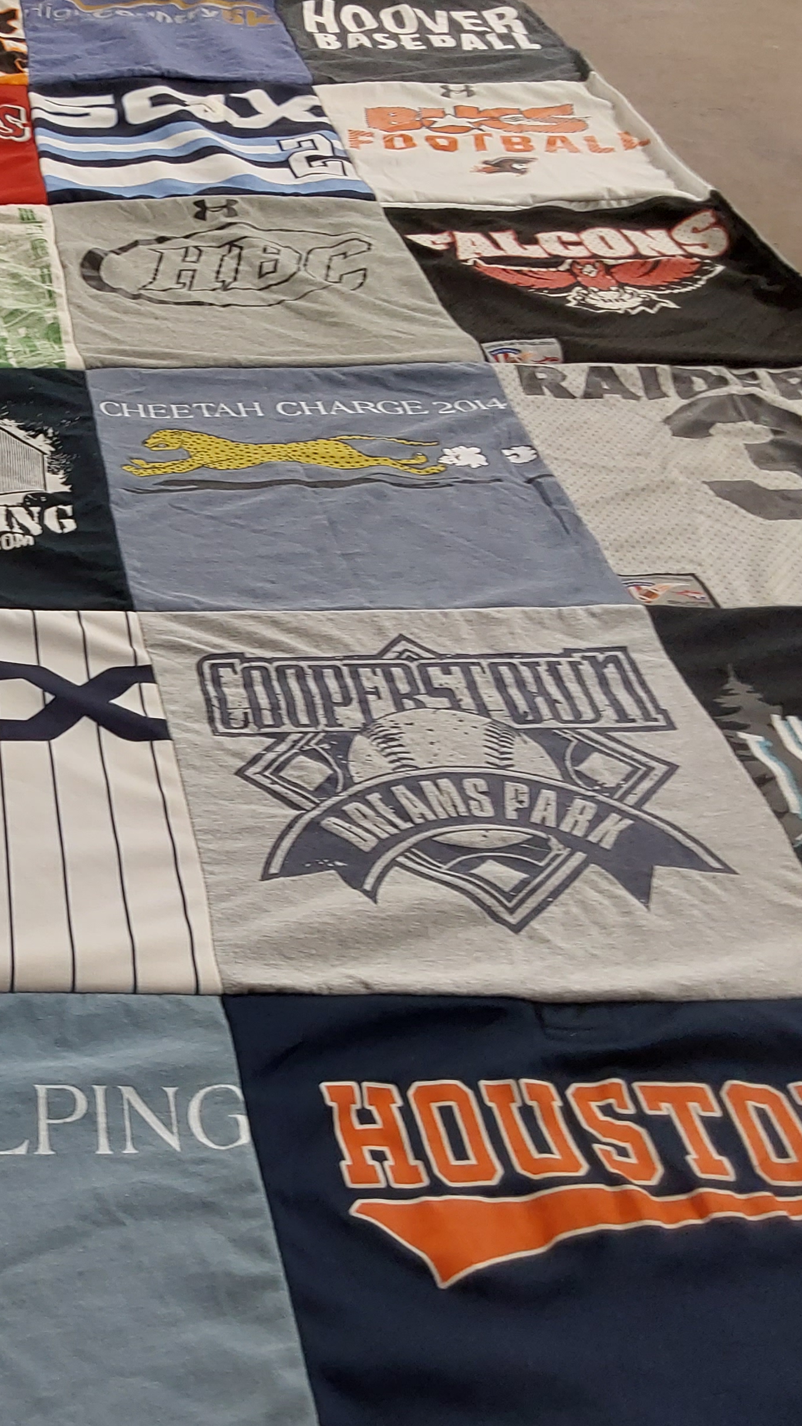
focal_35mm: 41
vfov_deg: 49.4
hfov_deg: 26.3
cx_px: -124
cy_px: 717
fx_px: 1550
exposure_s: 1/50
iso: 80
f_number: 1.9
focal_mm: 2.91
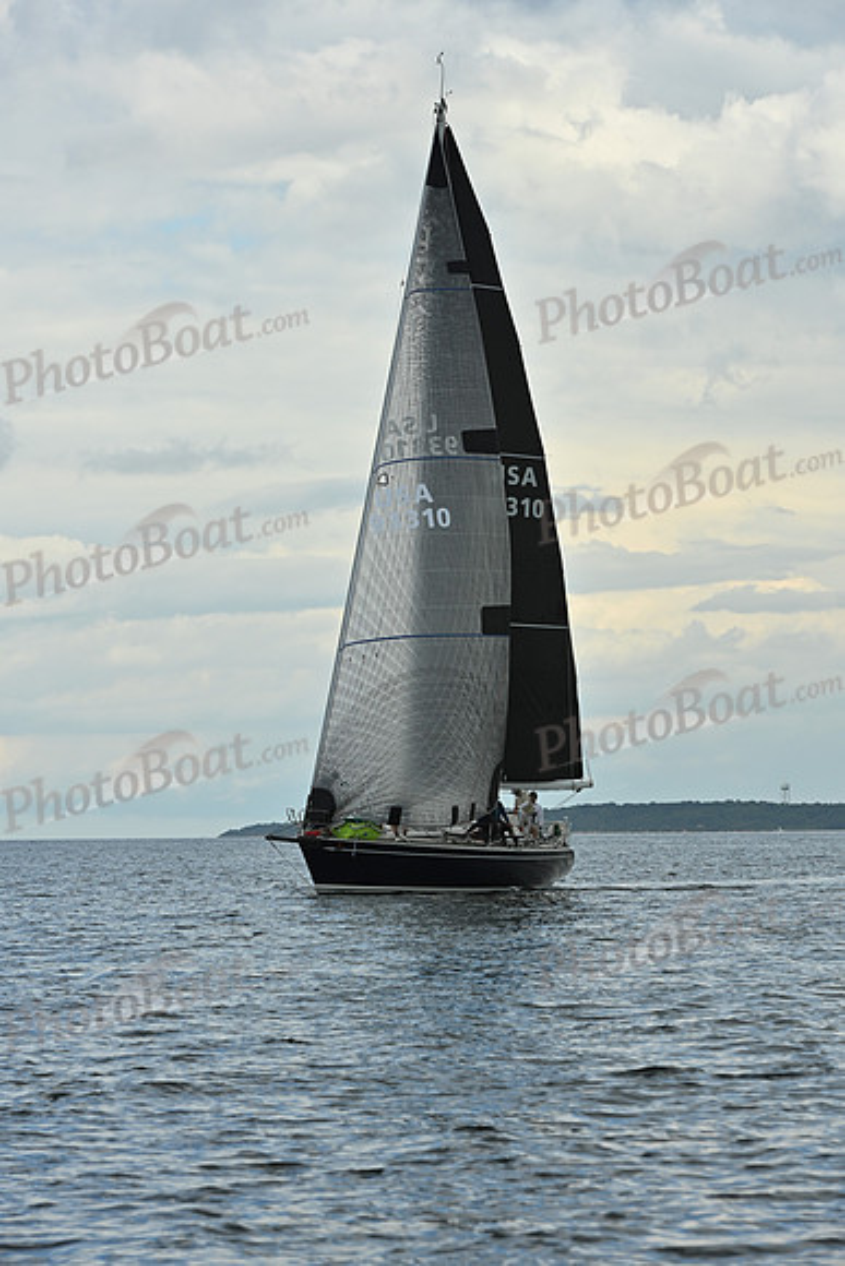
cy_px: 633
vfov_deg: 15.2
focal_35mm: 135
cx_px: 422
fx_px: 4750
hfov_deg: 10.2
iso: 250
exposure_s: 1/800
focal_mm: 135
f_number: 9
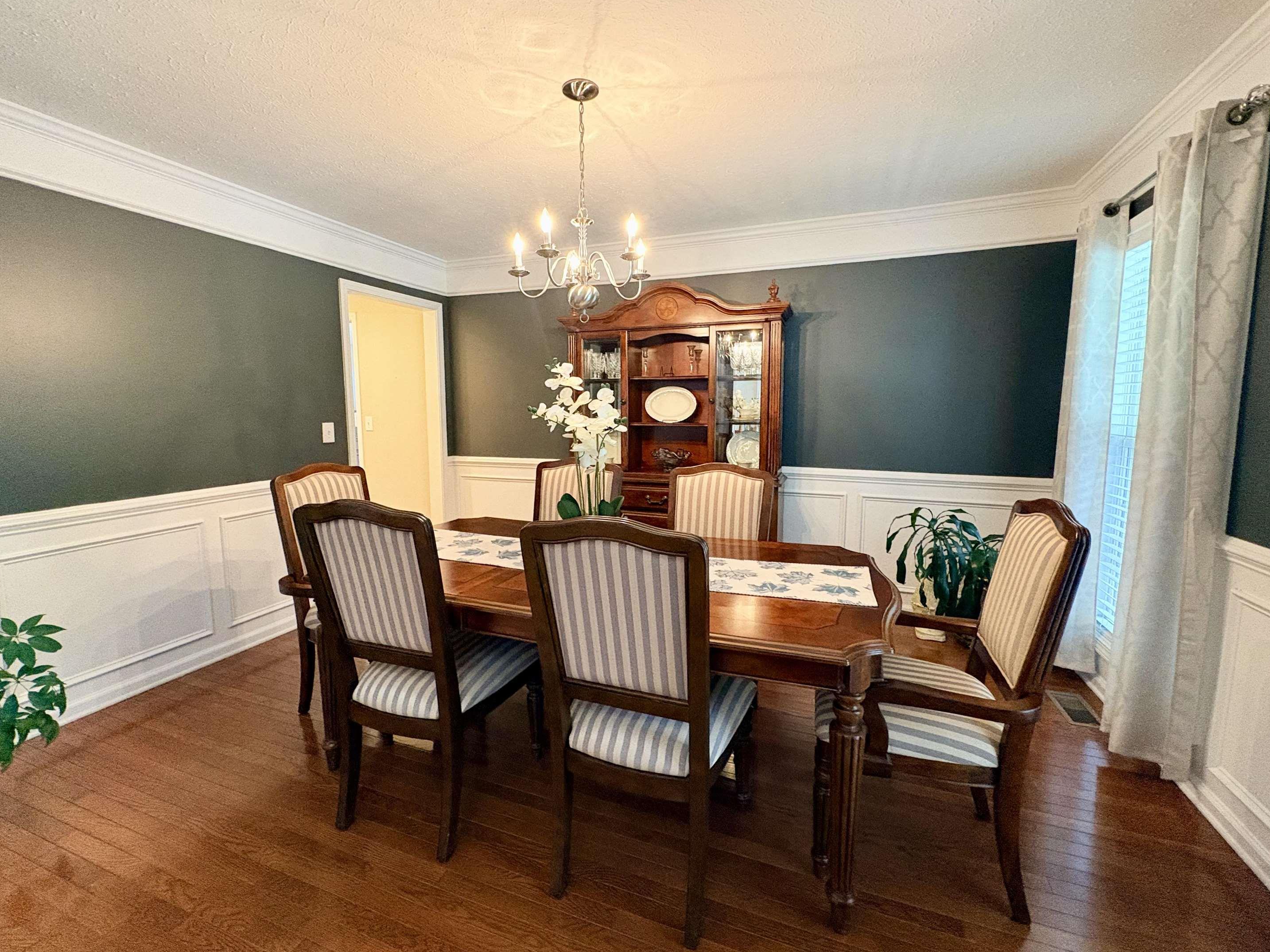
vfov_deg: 81.7
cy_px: 464
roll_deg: +0.8
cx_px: 631
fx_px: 550
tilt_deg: -5.8
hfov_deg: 98.2
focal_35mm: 15
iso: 640
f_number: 2.2
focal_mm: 2.22
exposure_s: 1/60
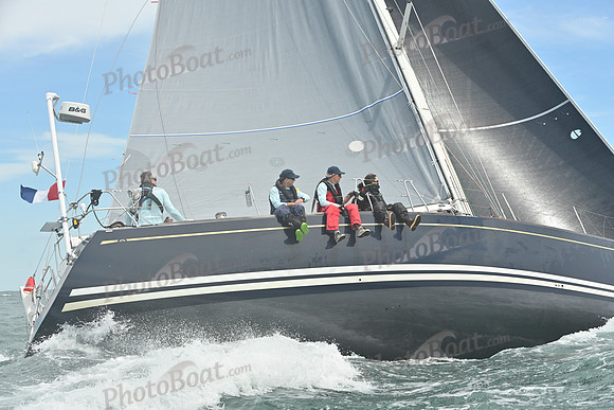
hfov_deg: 28.8
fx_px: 1194
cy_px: 205
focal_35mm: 70
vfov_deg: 19.5
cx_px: 307
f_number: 7.1
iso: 320
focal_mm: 70
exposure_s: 1/1250
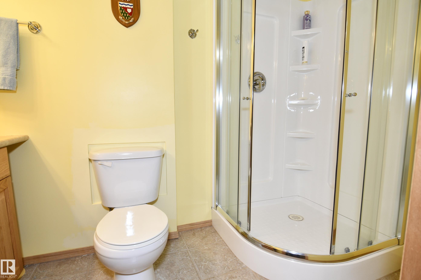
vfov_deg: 67.4
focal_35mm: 18
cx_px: 210
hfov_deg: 90.0
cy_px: 140
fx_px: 210
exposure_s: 1/60
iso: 400
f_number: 5.6
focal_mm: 12
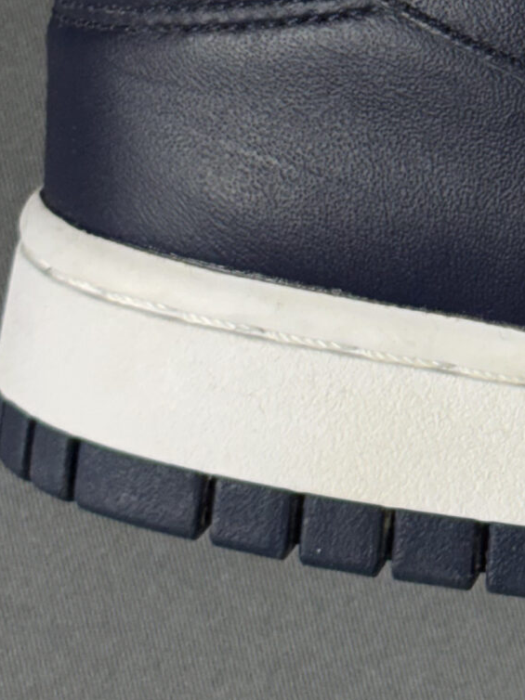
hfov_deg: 8.8
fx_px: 3298
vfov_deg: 11.8
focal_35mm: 163
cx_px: 823
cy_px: -201
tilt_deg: -64.7
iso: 80
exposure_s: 1/60
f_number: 1.78
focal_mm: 6.76
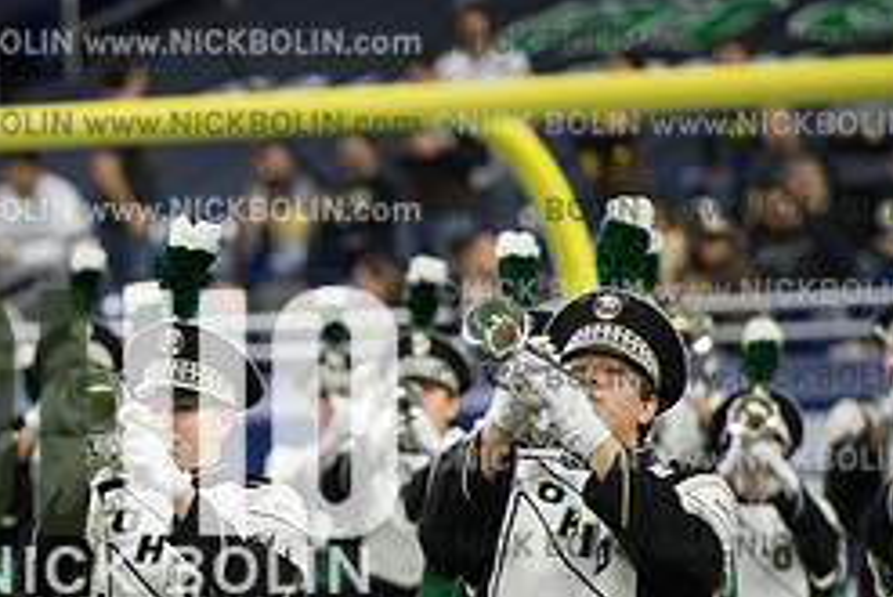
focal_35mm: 469
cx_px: 141
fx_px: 11640
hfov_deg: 4.4
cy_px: 460
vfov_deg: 2.9
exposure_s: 1/1600
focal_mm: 200
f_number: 3.5
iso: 2500
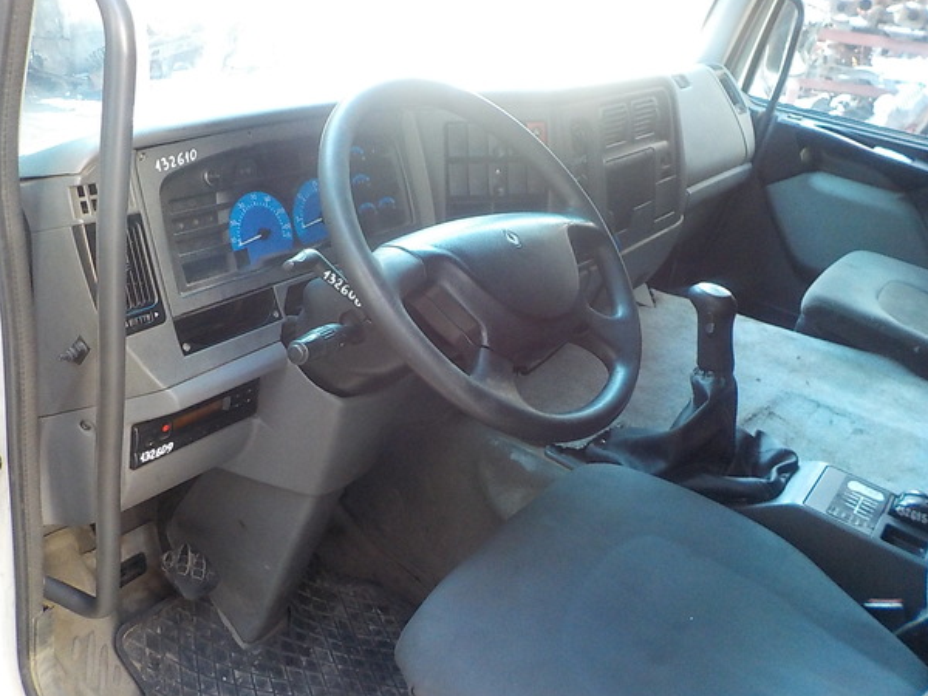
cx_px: 483
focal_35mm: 32
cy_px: 326
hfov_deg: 56.8
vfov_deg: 44.1
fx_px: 858
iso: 400
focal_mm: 4.1
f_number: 3.3
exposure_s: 1/25
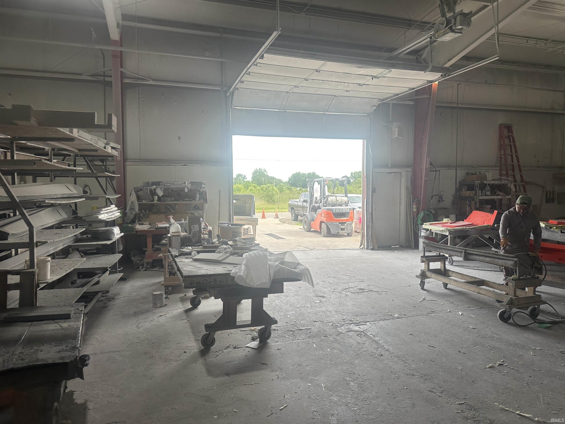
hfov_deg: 71.6
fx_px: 392
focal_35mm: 24
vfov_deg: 56.8
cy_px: 212
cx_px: 282
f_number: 1.78
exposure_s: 1/347
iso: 80
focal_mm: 6.86
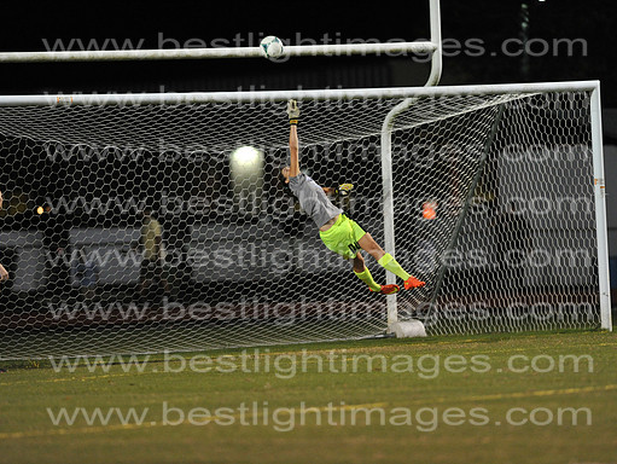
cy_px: 232
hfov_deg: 6.1
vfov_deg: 4.6
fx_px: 5833
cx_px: 320
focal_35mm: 327
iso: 5000
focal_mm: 300
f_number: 3.2
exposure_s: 1/400
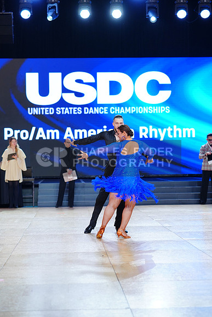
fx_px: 689
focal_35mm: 78
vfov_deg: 26.0
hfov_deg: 17.5
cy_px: 158
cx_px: 106
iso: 320
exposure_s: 1/400
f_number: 2
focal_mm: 52
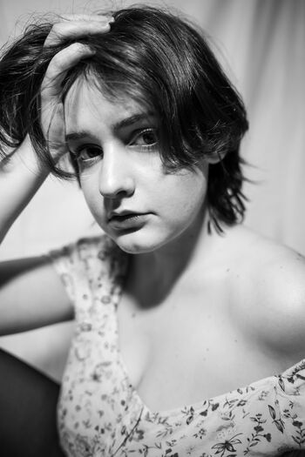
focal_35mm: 28
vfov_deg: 65.5
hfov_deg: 46.4
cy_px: 228
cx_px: 152
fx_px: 356
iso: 800
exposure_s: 1/125
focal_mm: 28
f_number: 2.2
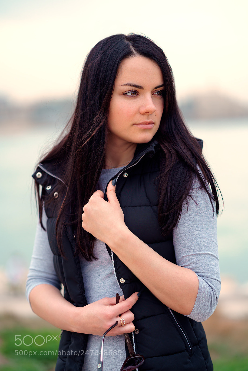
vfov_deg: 23.9
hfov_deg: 16.1
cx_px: 124
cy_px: 186
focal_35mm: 85
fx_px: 878
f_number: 1.8
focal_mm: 85
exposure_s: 1/800
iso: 100
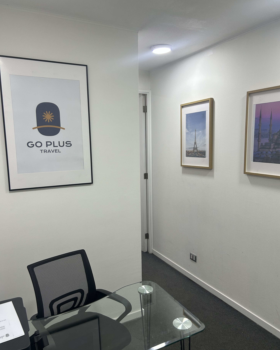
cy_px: 181
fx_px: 290
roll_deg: +1.3
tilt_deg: -8.3
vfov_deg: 62.2
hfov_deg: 51.5
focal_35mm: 28
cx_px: 145
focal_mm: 5.7
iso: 80
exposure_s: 1/100
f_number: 1.5
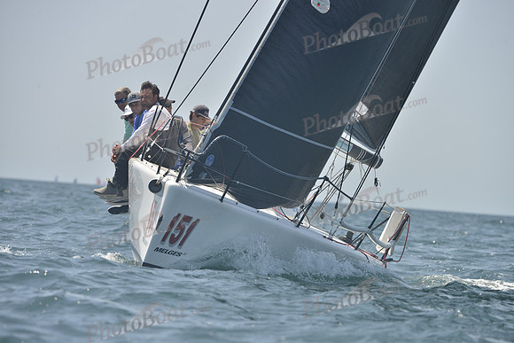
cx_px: 257
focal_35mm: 220
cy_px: 172
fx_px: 3142
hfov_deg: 9.4
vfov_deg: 6.2
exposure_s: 1/800
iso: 280
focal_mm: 220
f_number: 8
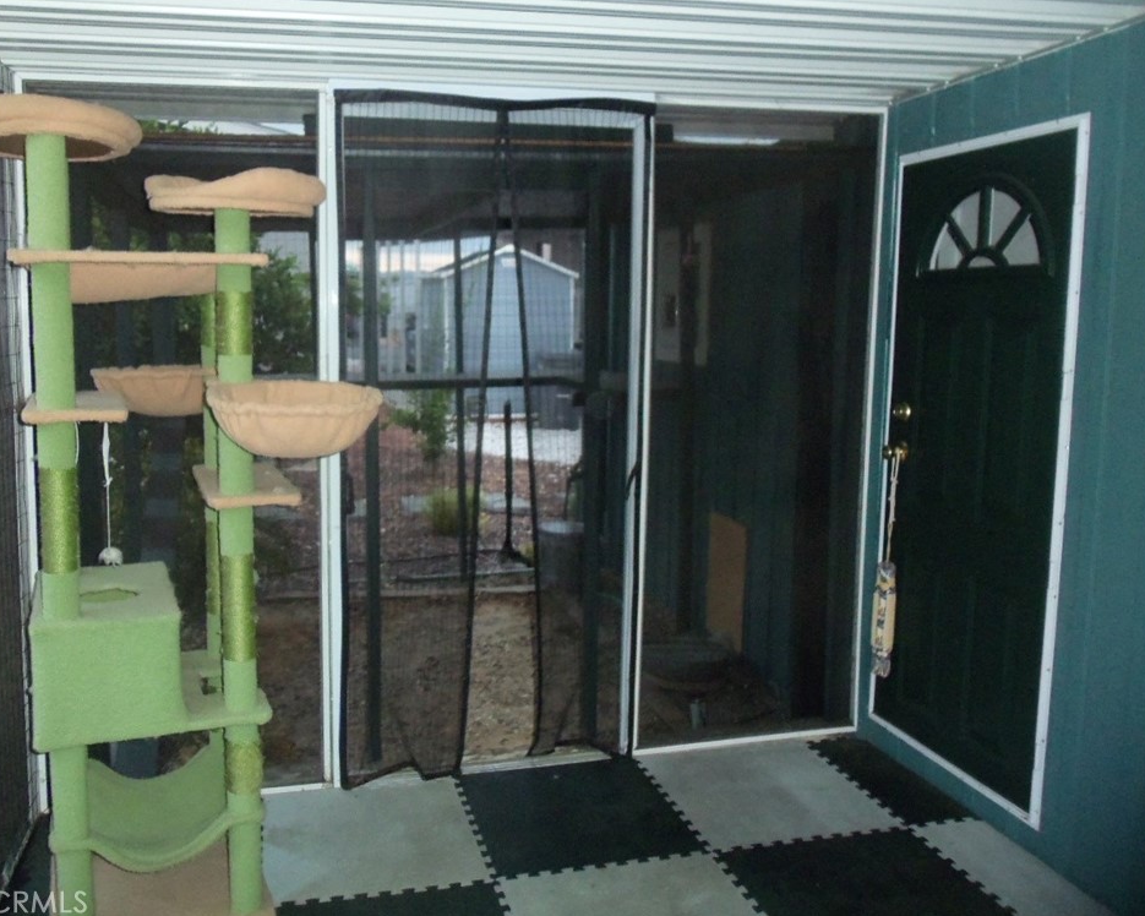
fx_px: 1051
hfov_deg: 57.2
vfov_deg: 47.1
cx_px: 555
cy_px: 449
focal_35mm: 31
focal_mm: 5.2
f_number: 3.4
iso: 200
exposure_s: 1/30
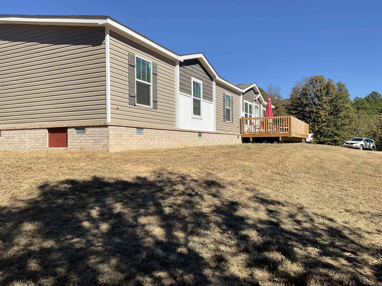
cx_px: 191
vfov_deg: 48.2
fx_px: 320
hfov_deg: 61.7
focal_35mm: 29
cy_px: 143
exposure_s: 1/2227
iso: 16
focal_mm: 3
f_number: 1.8
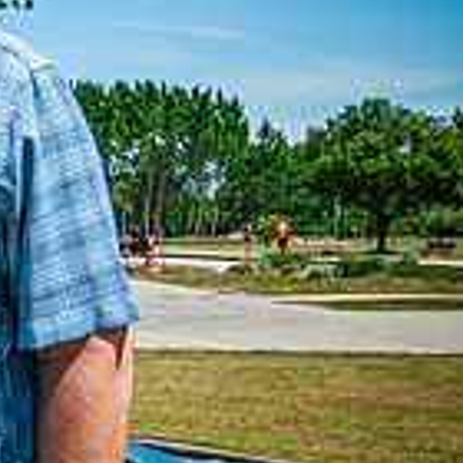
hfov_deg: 12.1
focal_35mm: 127
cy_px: 213
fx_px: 1922
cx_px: -489
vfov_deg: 13.7
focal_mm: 24
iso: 200
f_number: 10
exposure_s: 1/400
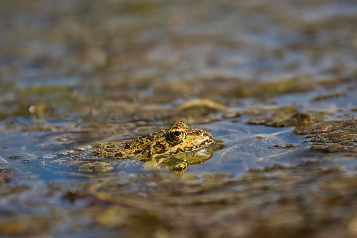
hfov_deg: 6.5
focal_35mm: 315
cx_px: 178
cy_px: 119
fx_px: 3124
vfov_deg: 4.4
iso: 400
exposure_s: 1/2500
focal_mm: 210
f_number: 4
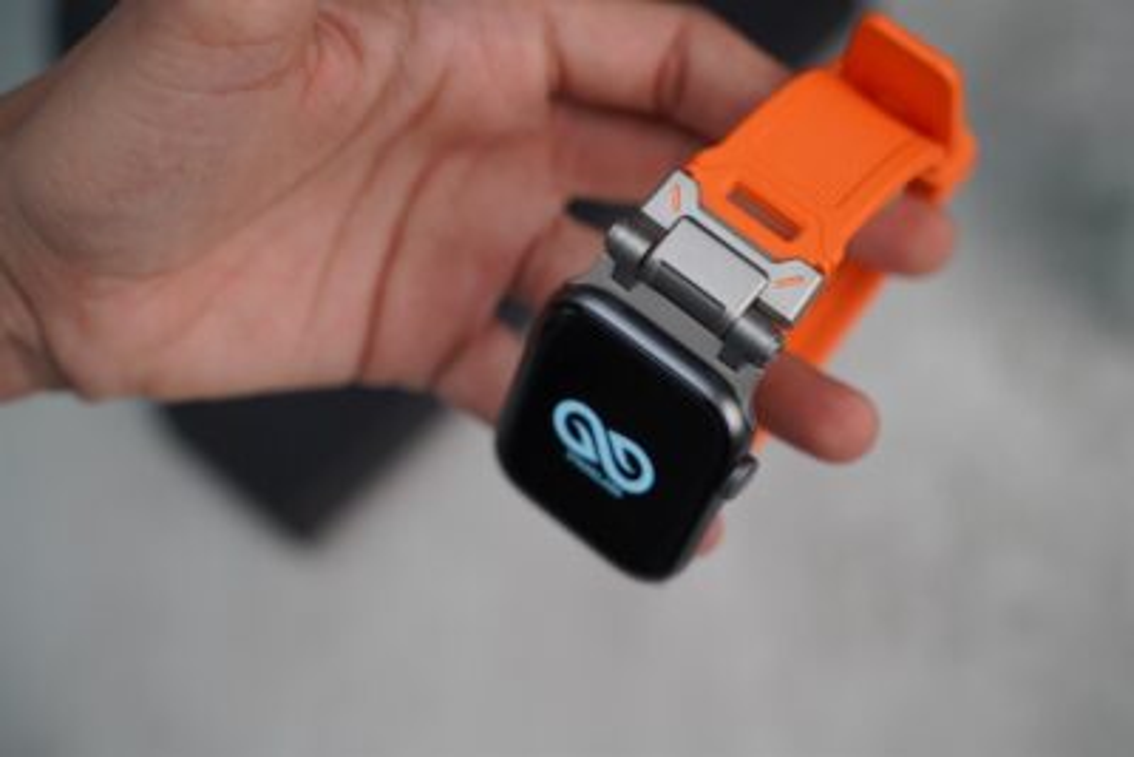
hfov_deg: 35.6
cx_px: 567
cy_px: 378
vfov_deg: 24.2
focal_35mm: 56
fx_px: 1765
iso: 1250
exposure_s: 1/160
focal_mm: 56
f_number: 4
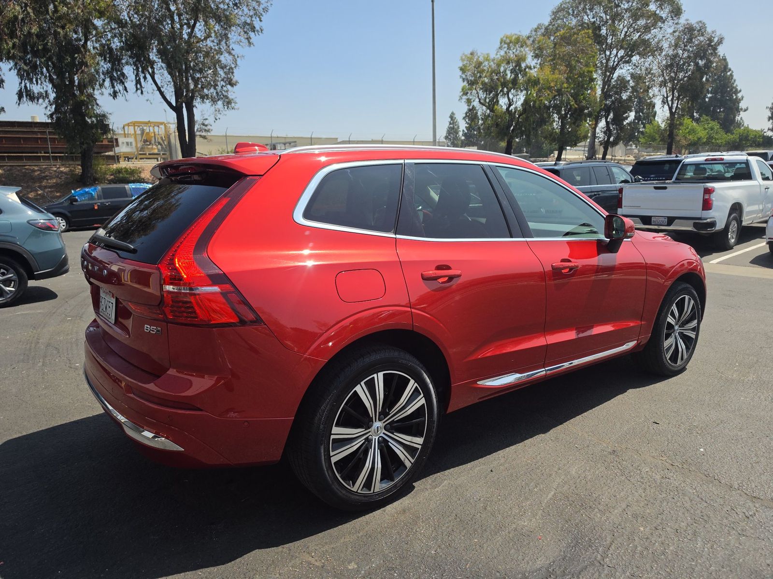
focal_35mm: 23
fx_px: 514
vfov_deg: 58.9
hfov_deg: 73.9
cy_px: 290
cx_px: 386
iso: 64
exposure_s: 1/5775
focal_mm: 6.5
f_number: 1.4
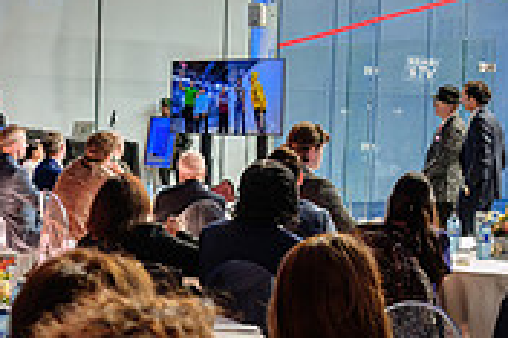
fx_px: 1114
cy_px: 172
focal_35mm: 79
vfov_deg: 17.2
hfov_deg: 24.9
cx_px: 46
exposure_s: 1/15
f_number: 4
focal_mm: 24
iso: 500
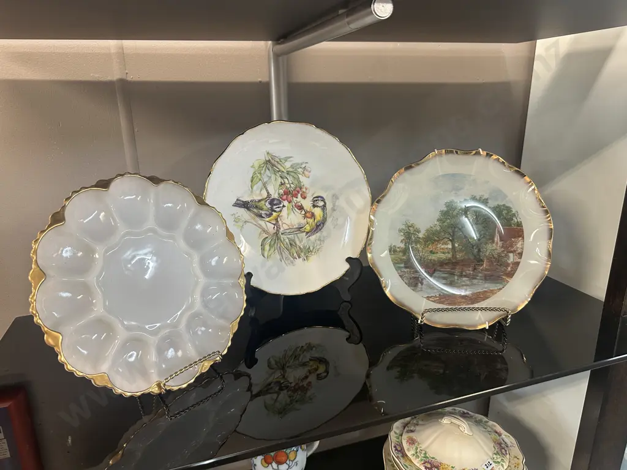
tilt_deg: -18.0
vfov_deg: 56.8
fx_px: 435
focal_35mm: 24
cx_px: 314
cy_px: 235
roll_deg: +1.0
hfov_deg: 71.6
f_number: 1.78
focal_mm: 6.86
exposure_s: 1/50
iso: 200
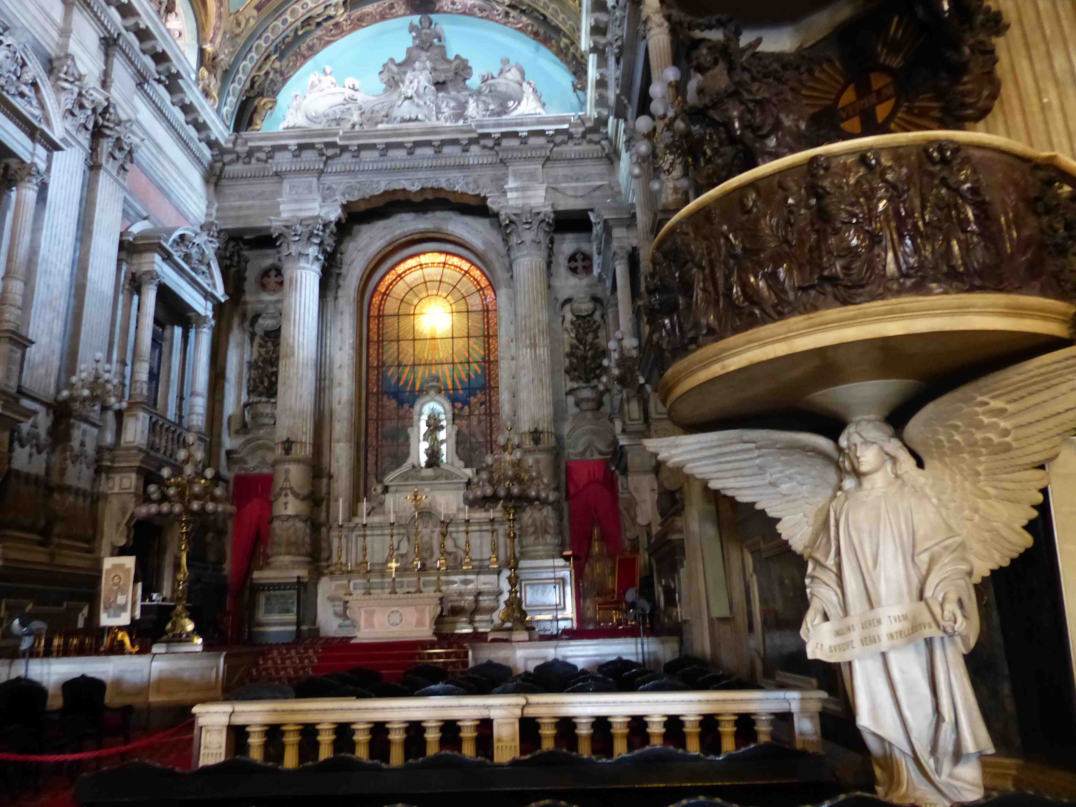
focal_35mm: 26
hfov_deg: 67.3
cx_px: 538
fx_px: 808
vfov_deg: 53.1
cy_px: 404
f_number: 2.8
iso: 800
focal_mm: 4.5
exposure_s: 1/5
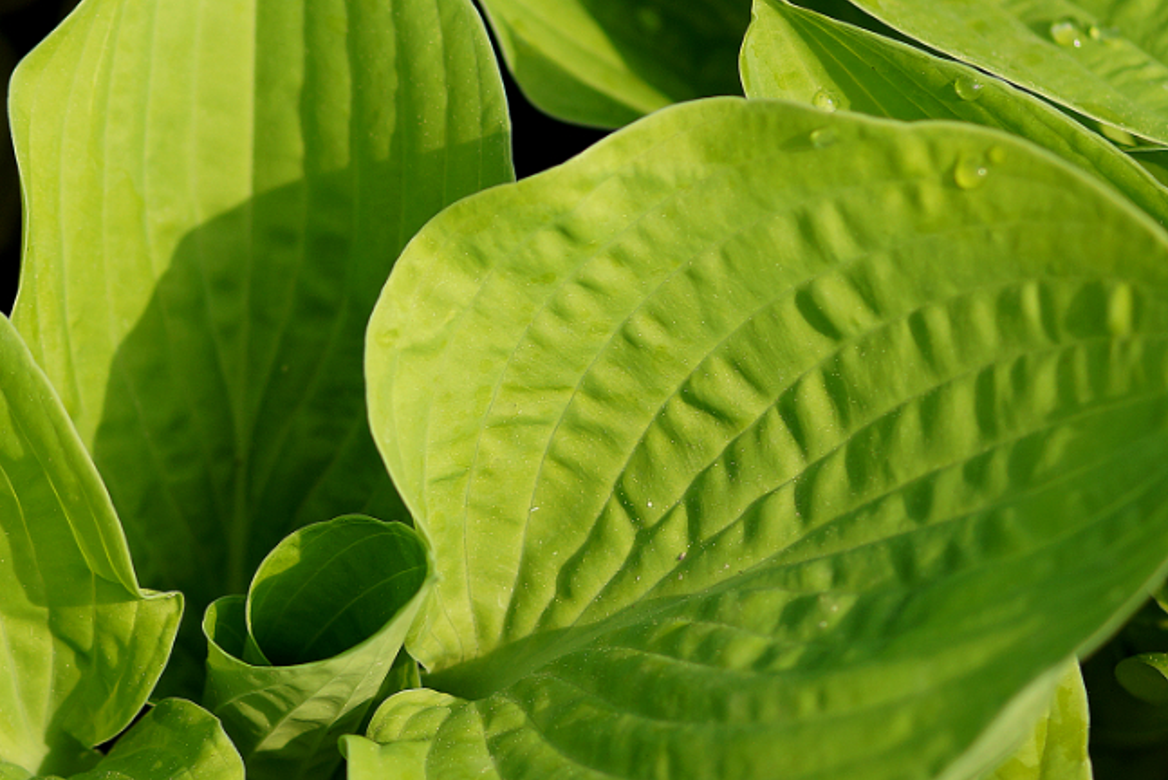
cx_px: 332
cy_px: 282
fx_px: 9023
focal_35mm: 278
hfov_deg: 7.4
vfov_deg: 4.9
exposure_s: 1/400
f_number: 2.8
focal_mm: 100
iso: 100
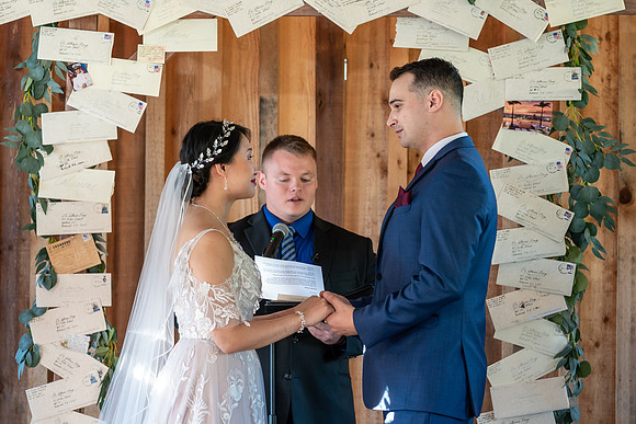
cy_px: 213
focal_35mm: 137
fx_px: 2418
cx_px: 306
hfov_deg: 15.0
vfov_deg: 10.0
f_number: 4
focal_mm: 121
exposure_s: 1/200
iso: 2000
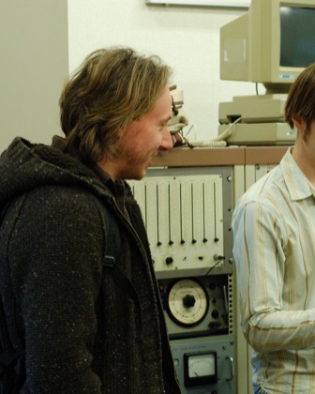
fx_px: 1247
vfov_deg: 17.9
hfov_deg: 14.3
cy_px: 198
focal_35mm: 107
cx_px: 233
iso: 1600
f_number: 4.5
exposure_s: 1/80
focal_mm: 50
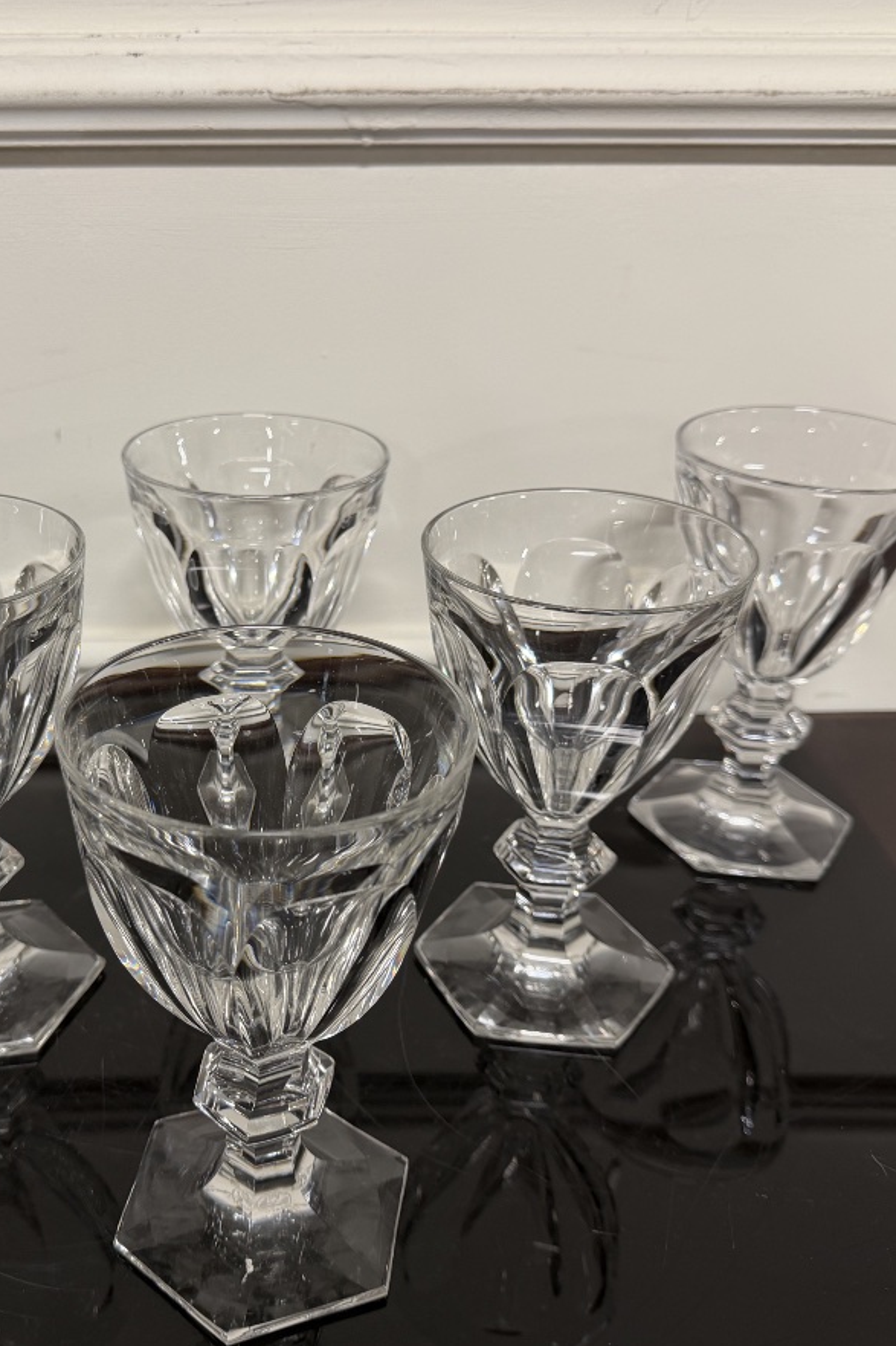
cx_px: 276
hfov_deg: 38.3
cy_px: 686
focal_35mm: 34
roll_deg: +0.2
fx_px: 1270
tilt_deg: -29.1
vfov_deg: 55.8
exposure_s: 1/50
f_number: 1.78
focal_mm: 6.76
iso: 125
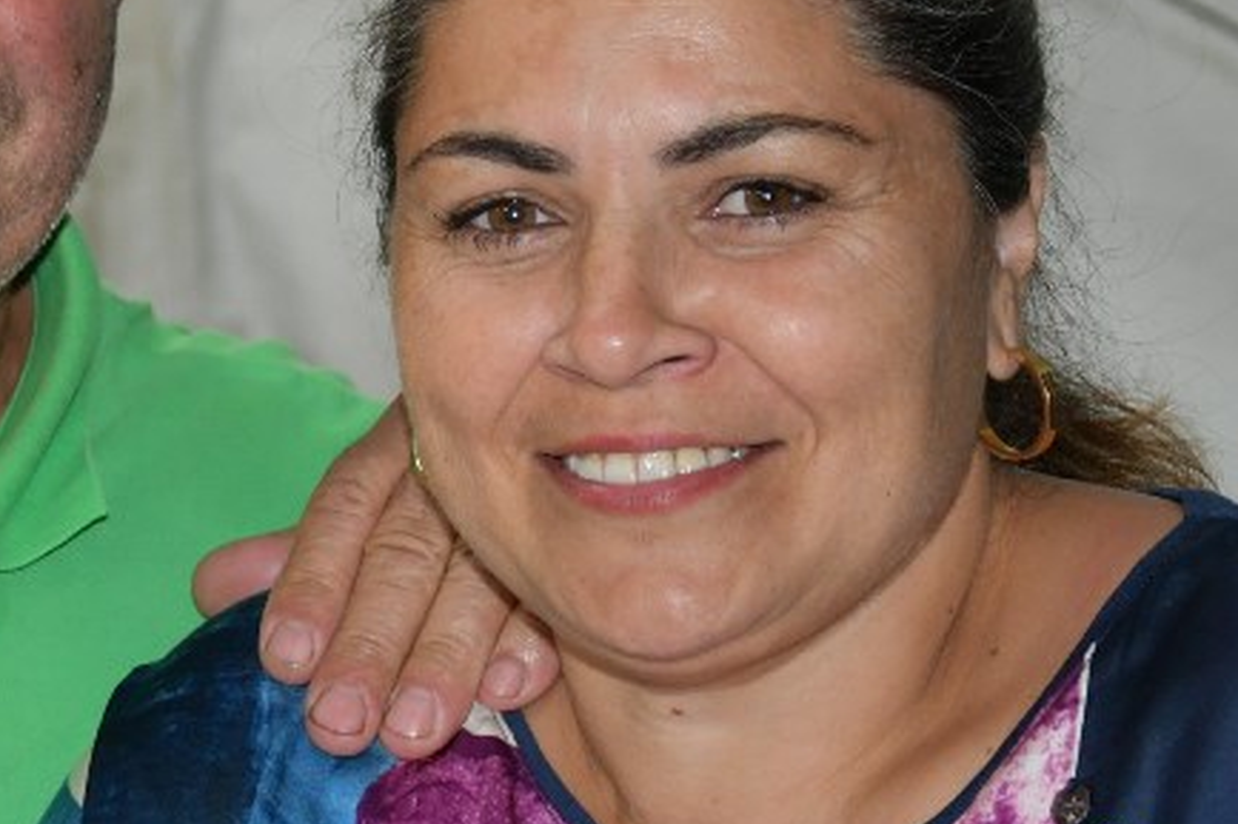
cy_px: 351
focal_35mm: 170
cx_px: 14
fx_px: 5844
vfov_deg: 8.1
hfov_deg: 12.0
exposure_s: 1/60
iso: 1600
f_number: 4.8
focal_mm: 48
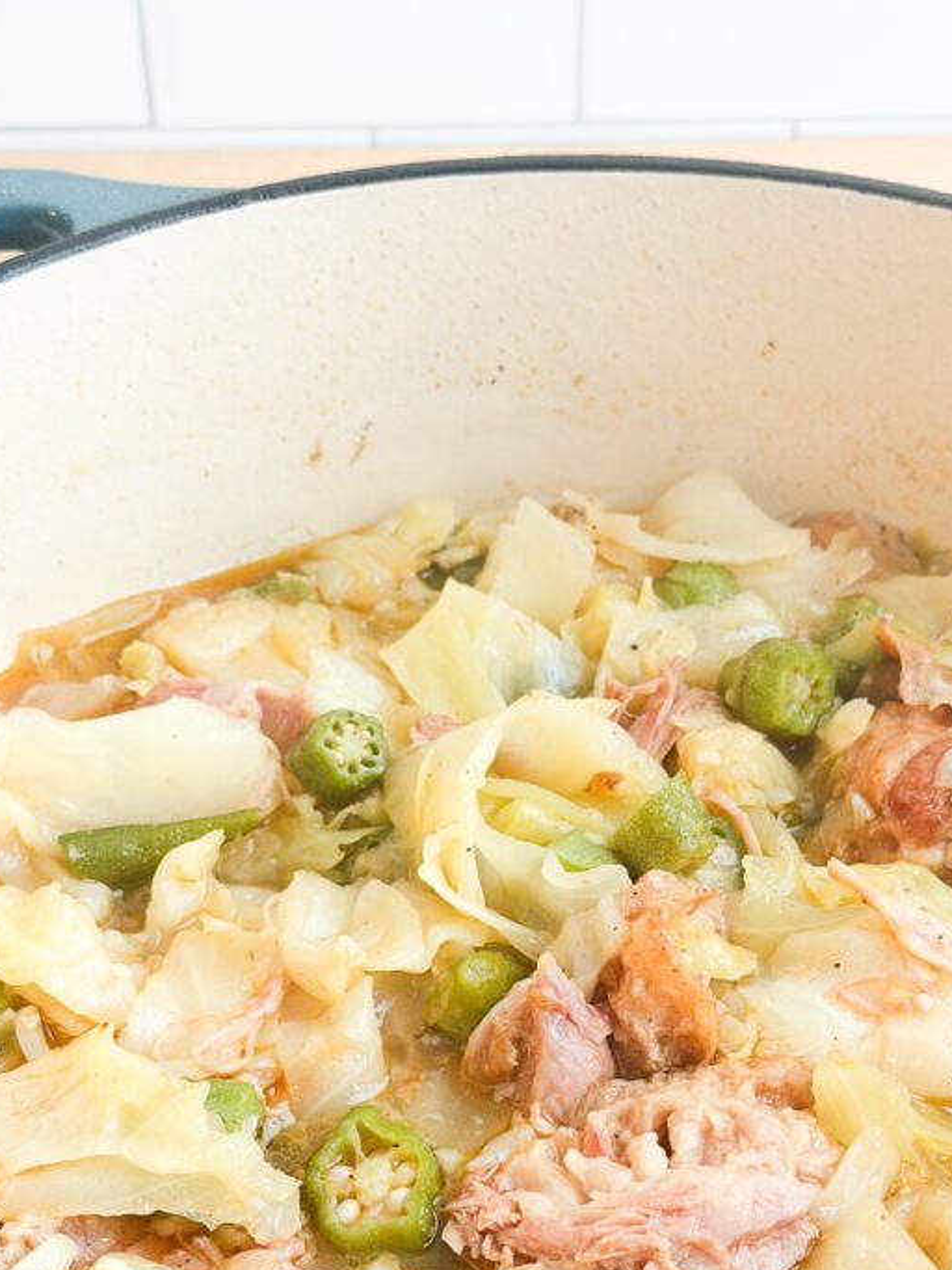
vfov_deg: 26.8
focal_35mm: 72
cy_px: 906
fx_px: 2641
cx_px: 601
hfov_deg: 20.4
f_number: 1.8
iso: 250
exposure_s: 1/60
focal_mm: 6.76
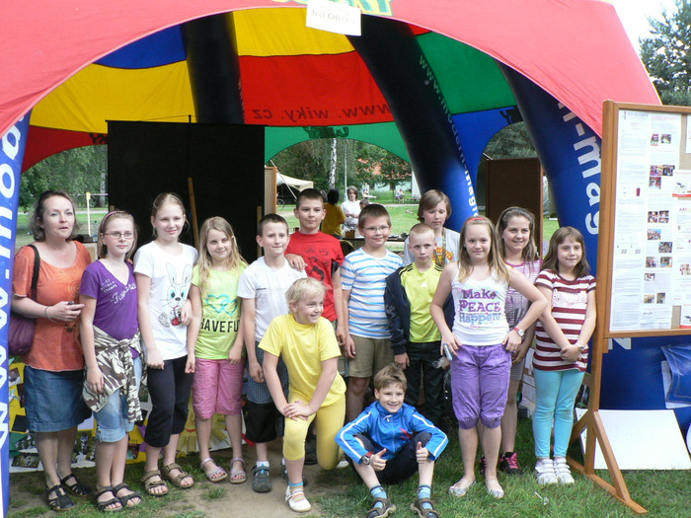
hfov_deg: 51.4
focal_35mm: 36
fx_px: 719
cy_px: 259
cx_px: 346
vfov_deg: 39.7
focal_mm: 6
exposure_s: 1/200
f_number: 4.5
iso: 200
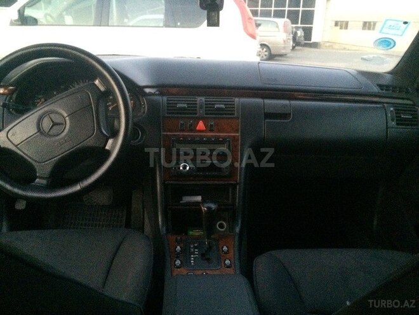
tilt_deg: -19.9
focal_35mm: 29
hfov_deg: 61.7
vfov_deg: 48.2
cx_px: 210
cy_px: 158
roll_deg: -2.4
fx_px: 351
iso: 500
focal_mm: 4.15
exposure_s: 1/17
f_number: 2.2
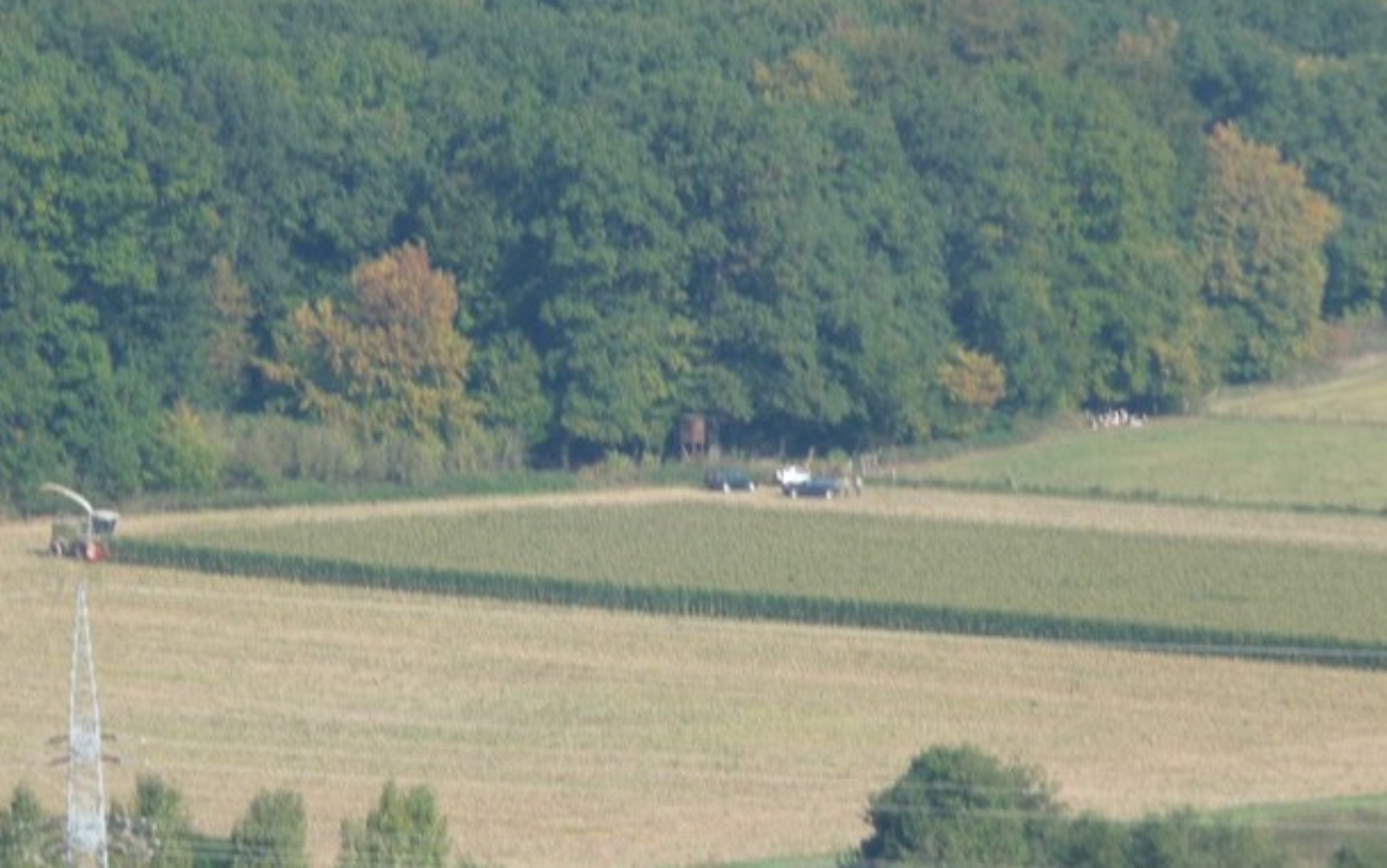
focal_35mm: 390
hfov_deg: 5.4
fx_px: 14746
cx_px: 567
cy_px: 472
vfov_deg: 3.4
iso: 100
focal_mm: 47
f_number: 4.9
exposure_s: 1/320
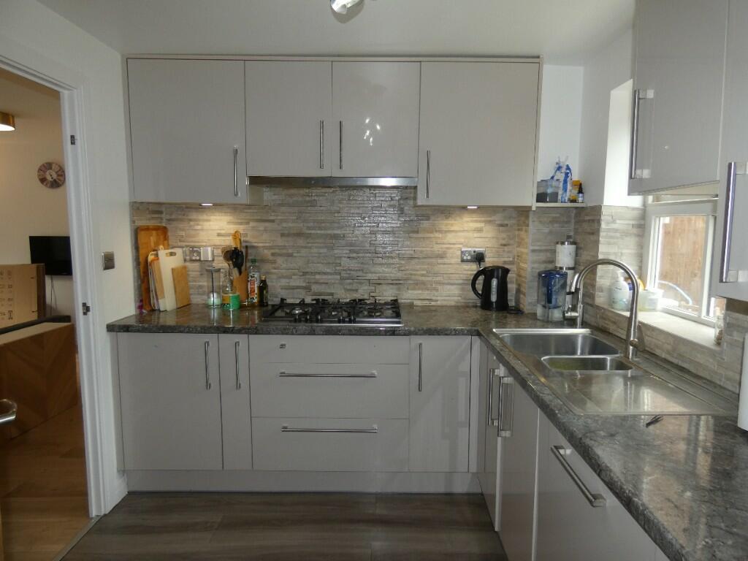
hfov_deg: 81.7
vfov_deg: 66.0
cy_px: 280
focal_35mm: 20
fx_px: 432
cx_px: 374
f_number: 2.8
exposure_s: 1/60
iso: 80
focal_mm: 3.6
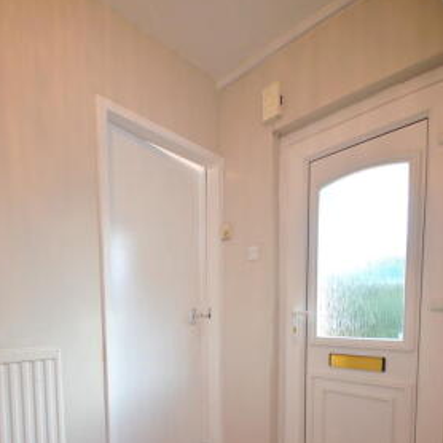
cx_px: 216
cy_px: 340
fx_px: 290
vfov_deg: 69.1
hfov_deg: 74.8
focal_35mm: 20
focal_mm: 10
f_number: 4
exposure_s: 1/60
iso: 500
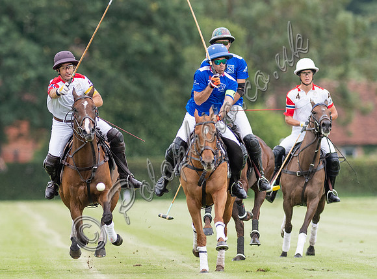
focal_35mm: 749
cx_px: 69
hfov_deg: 2.7
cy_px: 142
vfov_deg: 2.0
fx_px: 8122
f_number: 2.8
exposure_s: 1/2000
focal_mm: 300
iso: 250
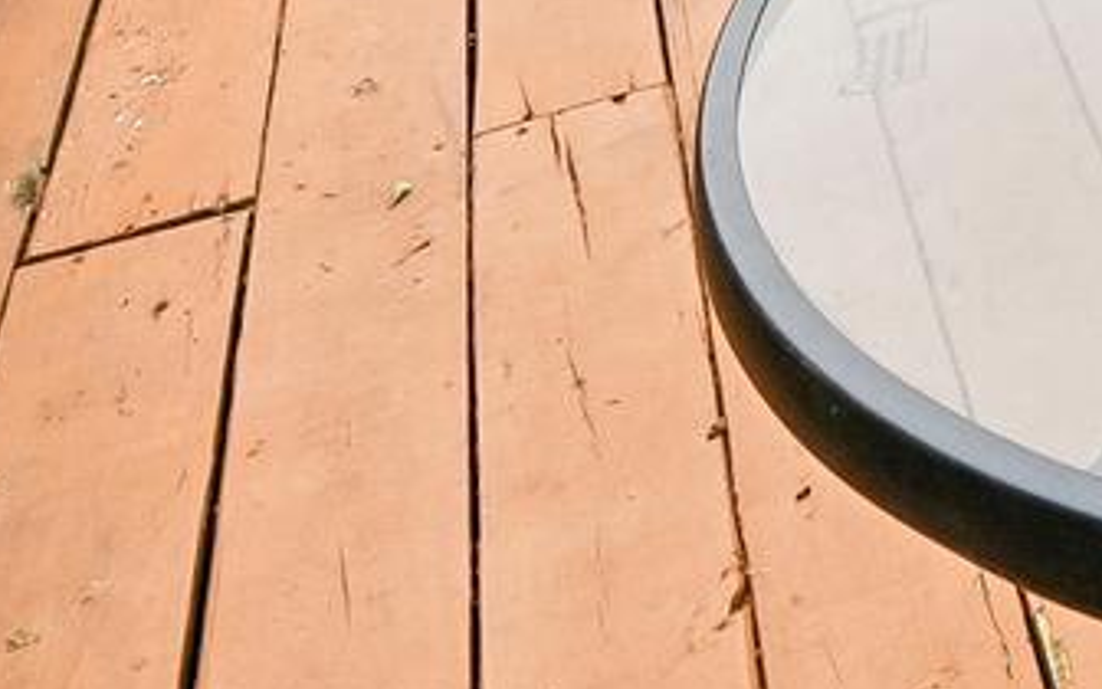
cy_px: -1360
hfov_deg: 16.0
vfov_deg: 10.6
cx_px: 2424
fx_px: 2613
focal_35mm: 87
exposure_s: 1/125
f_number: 8
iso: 100
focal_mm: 14
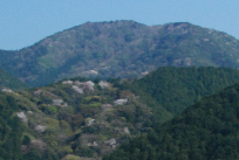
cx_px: 269
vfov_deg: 9.5
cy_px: 231
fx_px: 938
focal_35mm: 141
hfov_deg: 14.2
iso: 1000
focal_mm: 32
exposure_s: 1/1600
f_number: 10
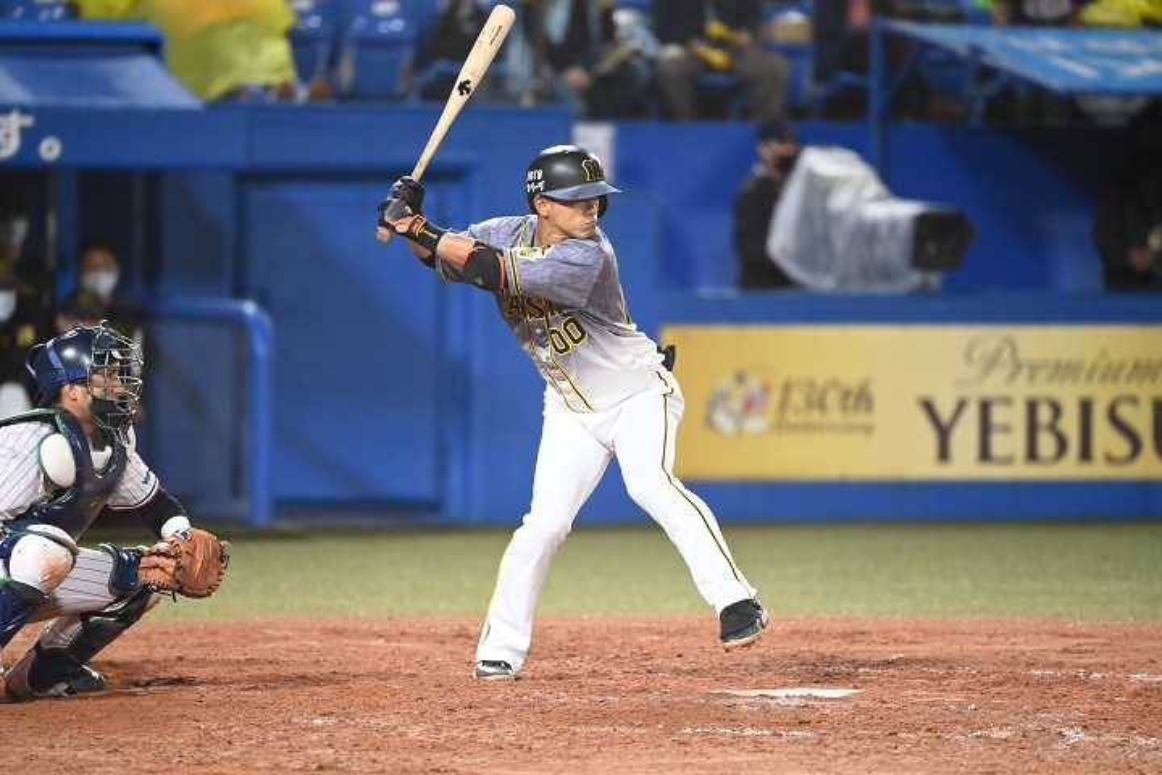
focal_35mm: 400
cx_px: 581
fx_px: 12910
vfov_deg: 3.4
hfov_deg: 5.2
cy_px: 388
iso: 6400
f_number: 4
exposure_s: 1/1250
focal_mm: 400
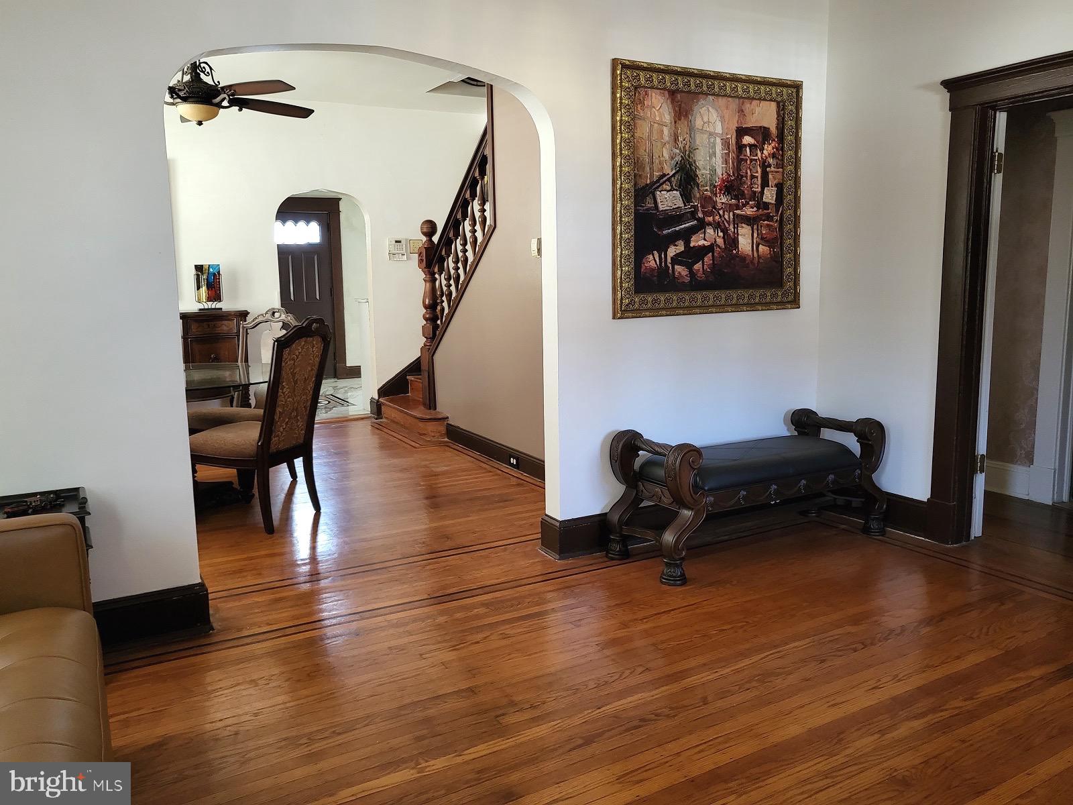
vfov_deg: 53.1
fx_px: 806
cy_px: 402
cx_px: 536
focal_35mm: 26
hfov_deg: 67.3
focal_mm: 4.25
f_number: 1.8
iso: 400
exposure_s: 1/40
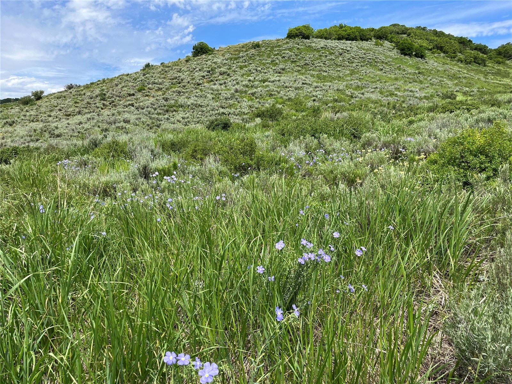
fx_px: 385
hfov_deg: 67.3
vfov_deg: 53.1
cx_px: 256
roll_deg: -0.4
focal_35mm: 26
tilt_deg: -6.5
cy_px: 192
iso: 50
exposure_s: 1/2268
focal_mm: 5.1
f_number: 1.6
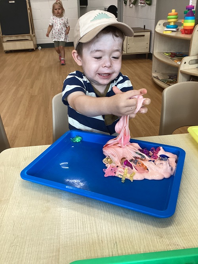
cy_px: 132
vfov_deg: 58.3
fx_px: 236
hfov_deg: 45.5
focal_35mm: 31
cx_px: 99
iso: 80
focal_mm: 3.3
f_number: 2.4
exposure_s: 1/60
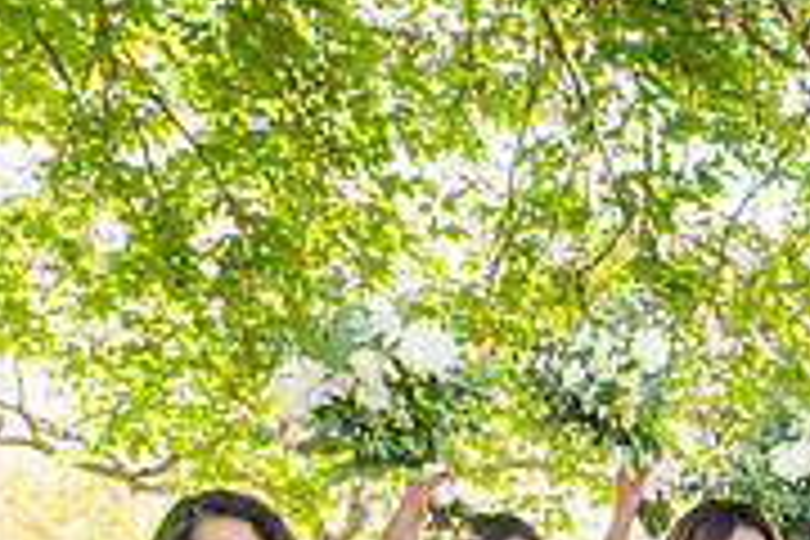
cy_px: 817
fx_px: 1957
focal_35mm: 87
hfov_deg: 21.7
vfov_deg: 14.6
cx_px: 968
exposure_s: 1/200
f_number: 6.3
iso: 500
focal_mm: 27
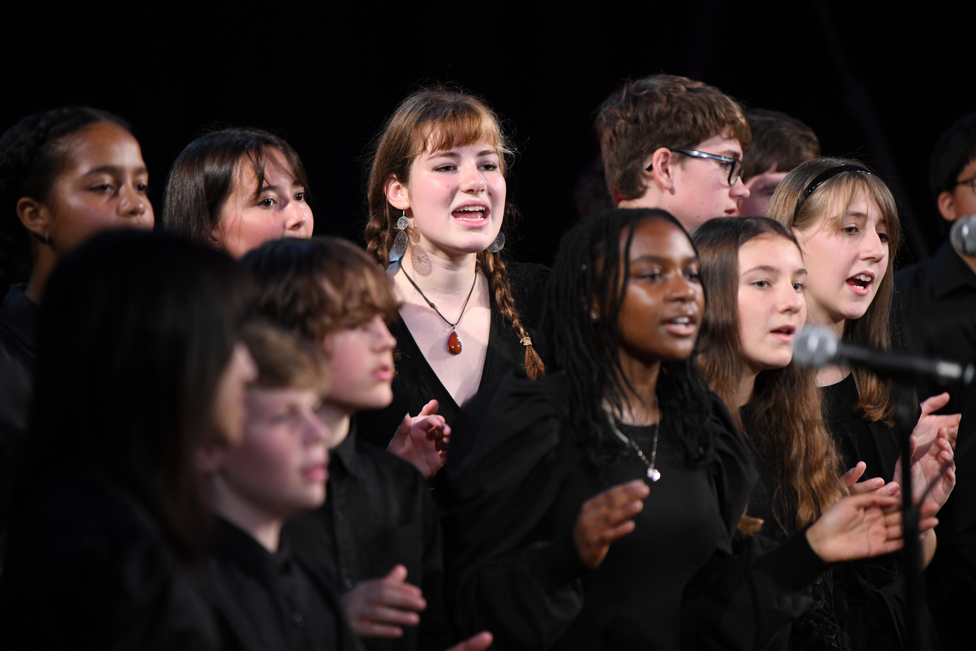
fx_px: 5422
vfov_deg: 6.9
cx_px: 488
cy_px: 326
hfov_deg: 10.3
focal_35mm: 200
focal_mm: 200
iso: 4000
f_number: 2.8
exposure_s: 1/400
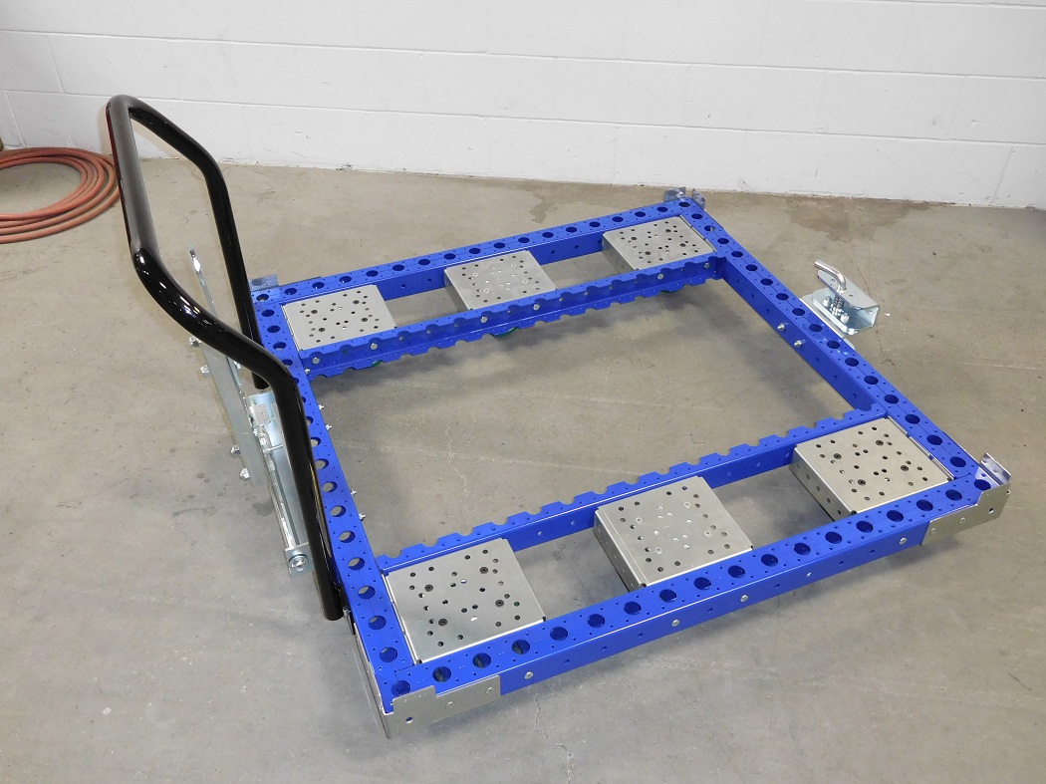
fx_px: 967
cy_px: 392
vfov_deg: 44.1
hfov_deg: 56.8
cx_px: 523
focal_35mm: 32
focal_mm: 5.7
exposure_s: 1/30
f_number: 3.6
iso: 360
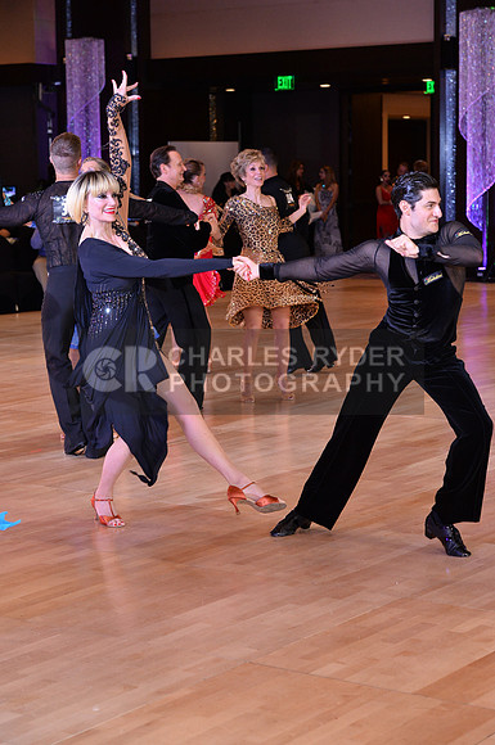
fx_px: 1779
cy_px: 372
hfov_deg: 15.8
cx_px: 248
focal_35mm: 86
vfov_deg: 23.7
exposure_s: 1/250
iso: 1600
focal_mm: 86
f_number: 5.6
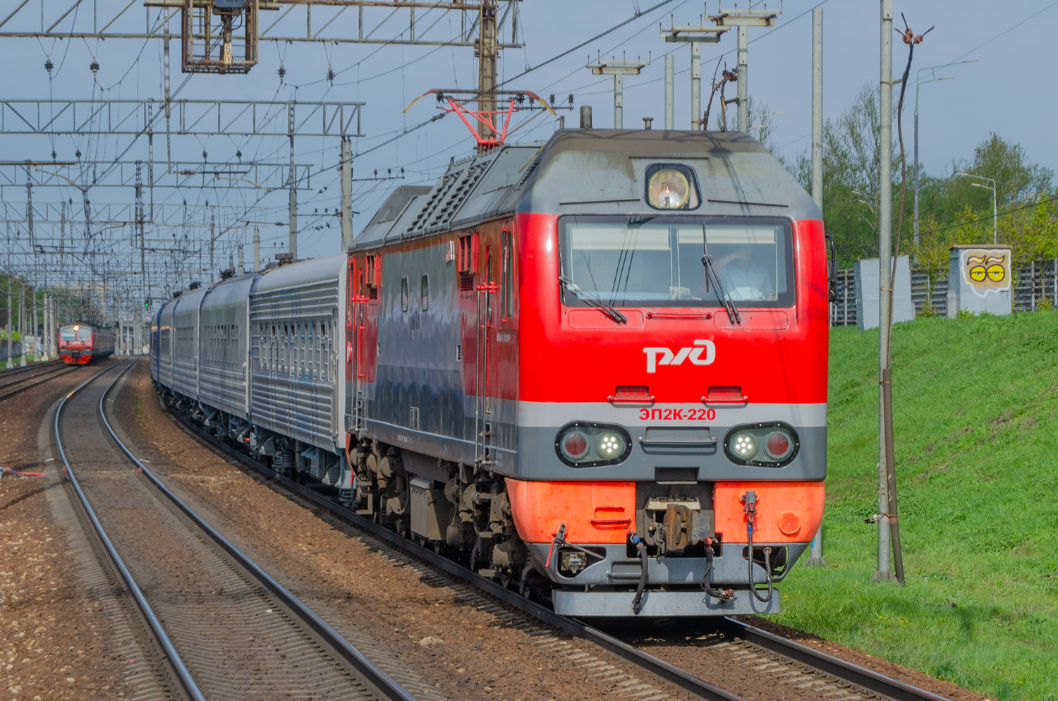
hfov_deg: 24.7
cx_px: 529
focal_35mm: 82
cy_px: 350
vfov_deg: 16.5
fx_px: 2420
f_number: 5.6
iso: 100
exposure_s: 1/800
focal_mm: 55
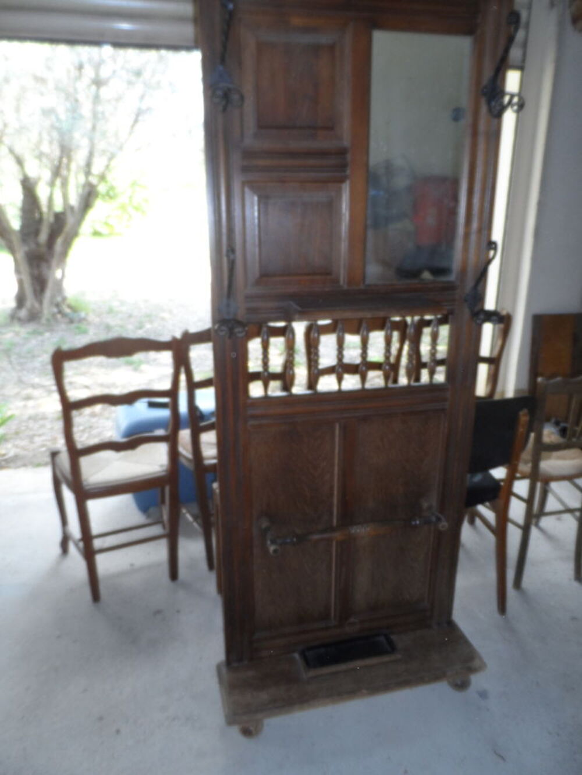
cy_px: 388
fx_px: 538
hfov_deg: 56.8
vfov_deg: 71.6
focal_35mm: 24
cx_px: 291
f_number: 3.2
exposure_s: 1/45
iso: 120
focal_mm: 4
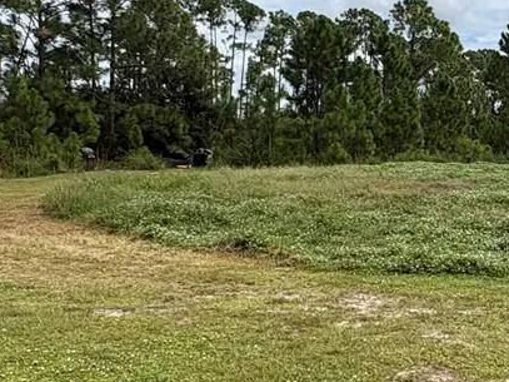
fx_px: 808
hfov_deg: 32.5
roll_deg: -0.8
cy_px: 248
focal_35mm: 55
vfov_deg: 26.4
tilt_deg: -7.0
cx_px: 495
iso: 40
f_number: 2.2
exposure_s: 1/1420
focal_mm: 2.22
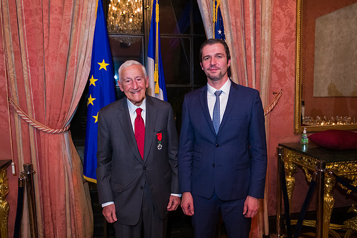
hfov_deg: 64.3
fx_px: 284
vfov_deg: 45.5
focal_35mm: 29
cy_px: 121
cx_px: 178
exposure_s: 1/100
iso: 3200
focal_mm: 27
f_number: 3.2
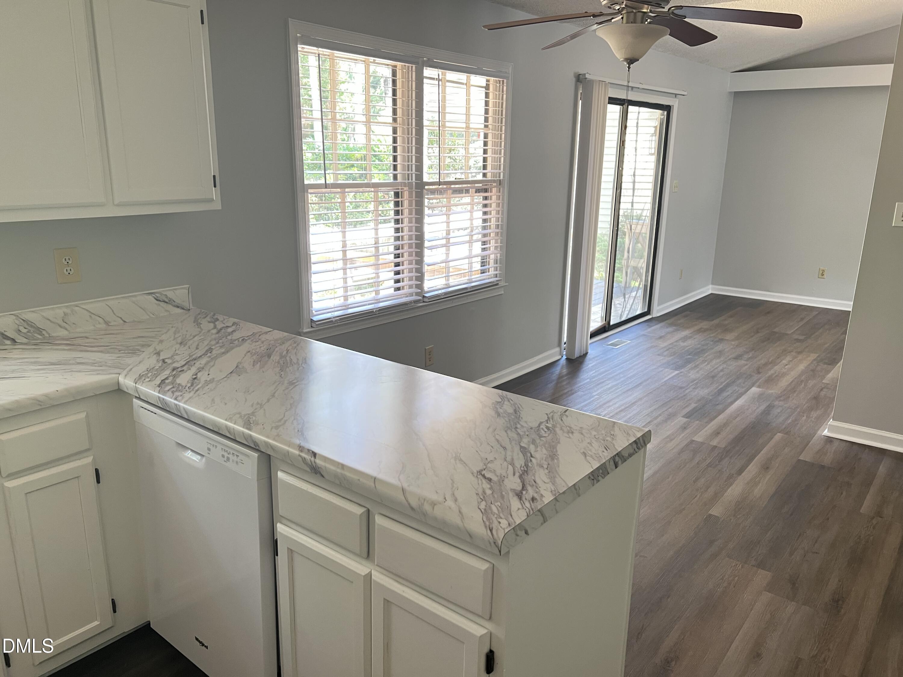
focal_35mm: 26
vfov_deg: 53.1
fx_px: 678
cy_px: 338
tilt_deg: -14.7
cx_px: 452
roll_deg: -0.4
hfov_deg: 67.3
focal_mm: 5.7
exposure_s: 1/60
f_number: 1.5
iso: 250
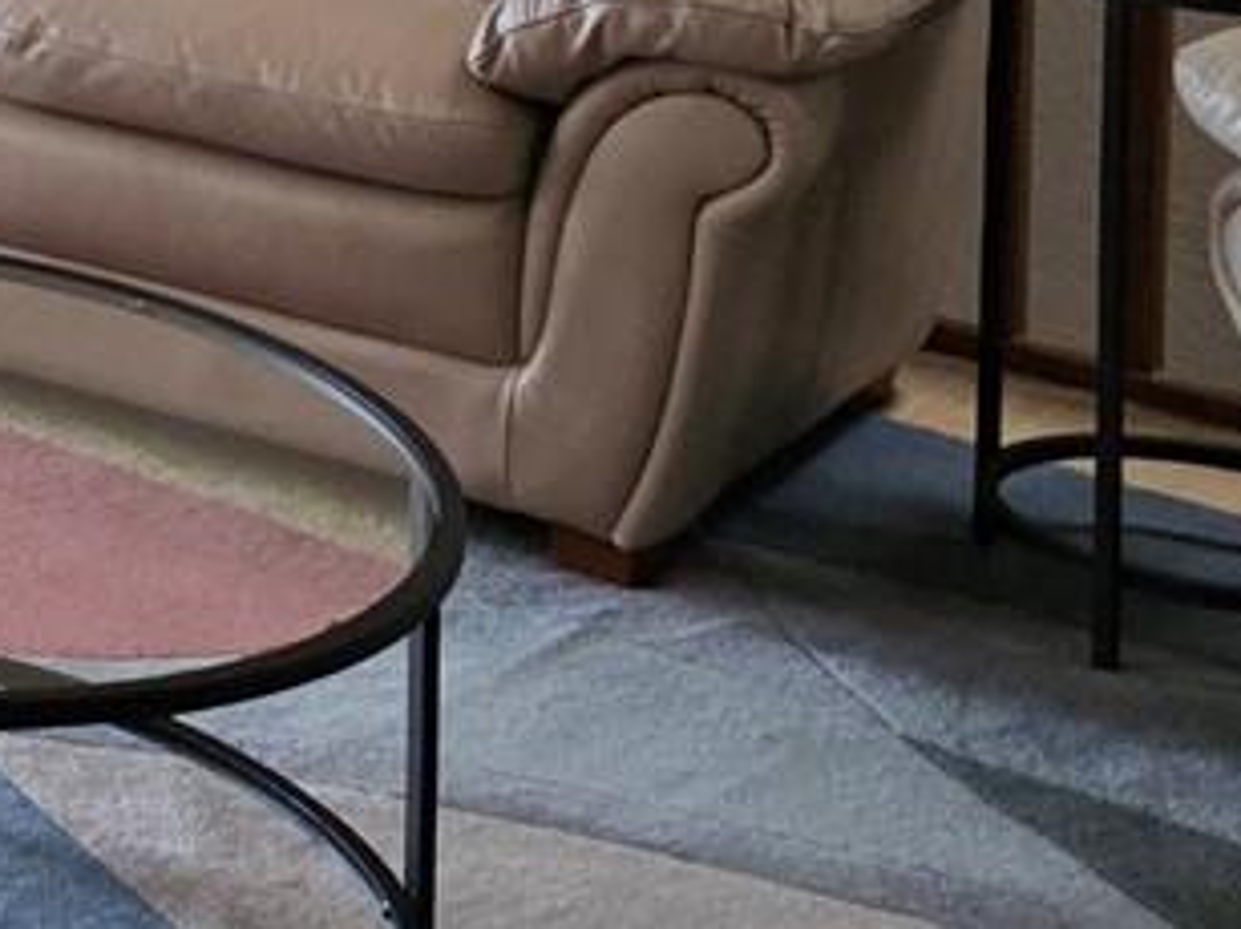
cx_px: -865
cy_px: -909
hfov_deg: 14.7
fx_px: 4300
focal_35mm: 120
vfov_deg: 11.2
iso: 500
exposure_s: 1/120
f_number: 1.7
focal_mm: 6.3
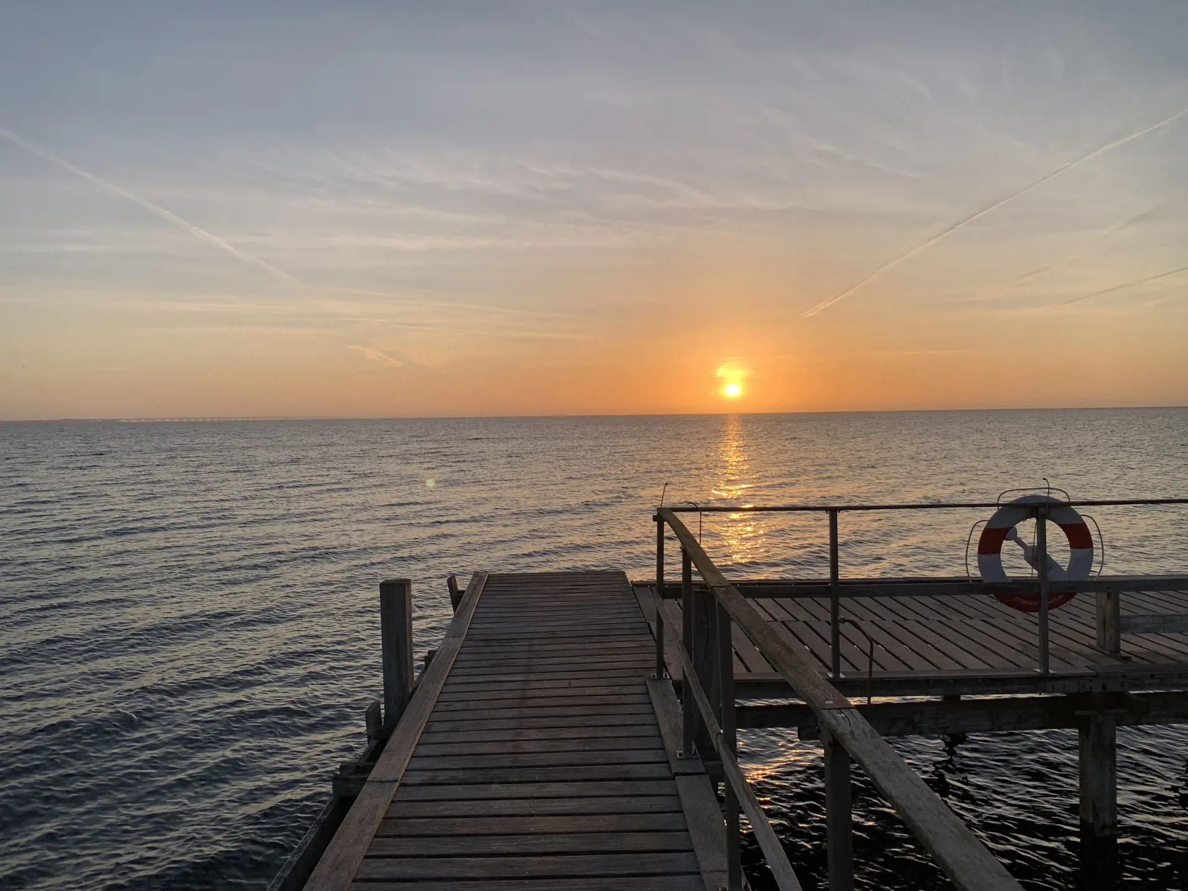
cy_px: 446
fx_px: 892
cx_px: 594
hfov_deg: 67.3
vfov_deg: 53.1
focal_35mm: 26
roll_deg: +1.3
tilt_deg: +0.4
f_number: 1.8
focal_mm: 4.25
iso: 25
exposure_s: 1/1536
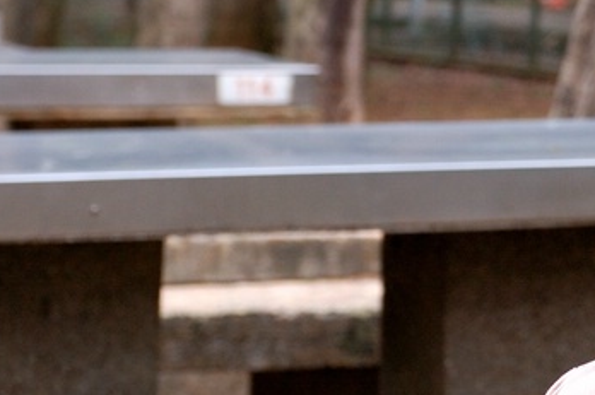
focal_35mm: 221
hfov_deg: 9.1
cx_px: 843
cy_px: -59
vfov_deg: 6.2
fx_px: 3648
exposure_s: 1/250
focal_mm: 50
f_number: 5
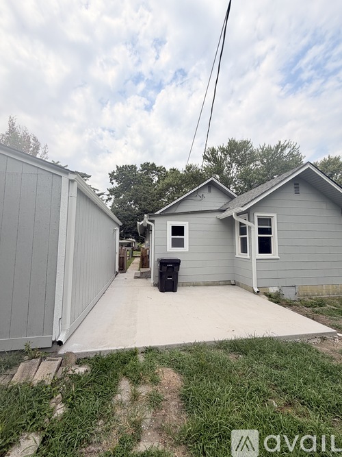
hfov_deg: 85.7
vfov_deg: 102.1
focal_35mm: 14
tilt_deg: +8.9
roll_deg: +2.0
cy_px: 228
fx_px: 184
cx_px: 171
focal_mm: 2.22
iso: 20
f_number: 2.2
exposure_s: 1/1235
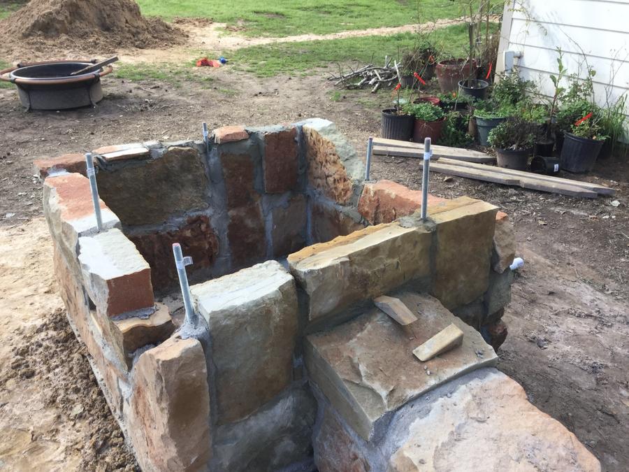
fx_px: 563
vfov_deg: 45.4
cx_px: 314
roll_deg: -2.5
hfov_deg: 58.4
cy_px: 236
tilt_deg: -30.4
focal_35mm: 31
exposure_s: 1/197
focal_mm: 3.3
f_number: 2.4
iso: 25
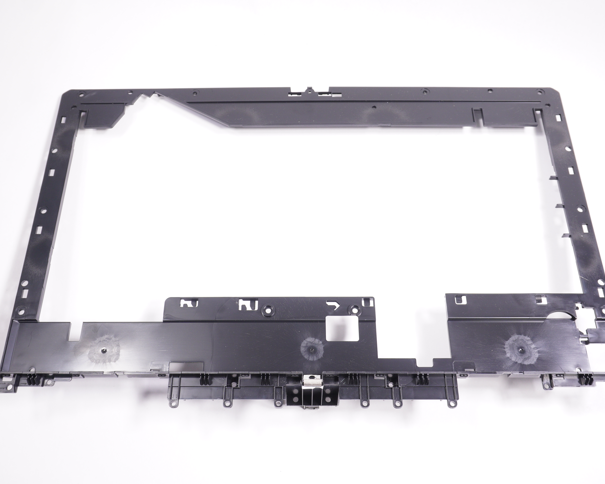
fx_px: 609
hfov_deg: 52.8
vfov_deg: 43.4
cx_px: 297
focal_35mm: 34
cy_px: 242
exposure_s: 1/100
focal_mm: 20
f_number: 5.6
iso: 400
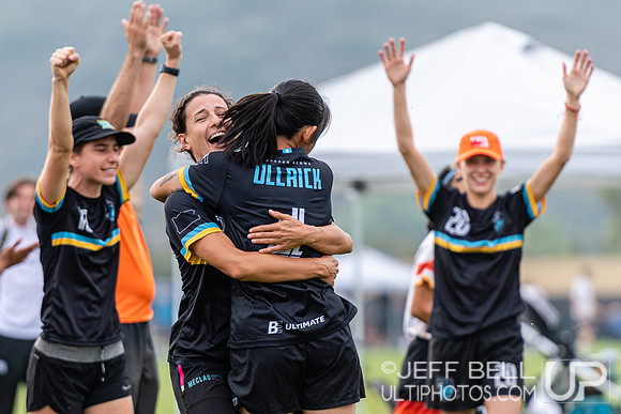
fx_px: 7095
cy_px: 237
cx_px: 272
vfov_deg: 3.3
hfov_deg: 5.0
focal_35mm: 411
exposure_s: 1/1000
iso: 200
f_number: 2.8
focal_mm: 200
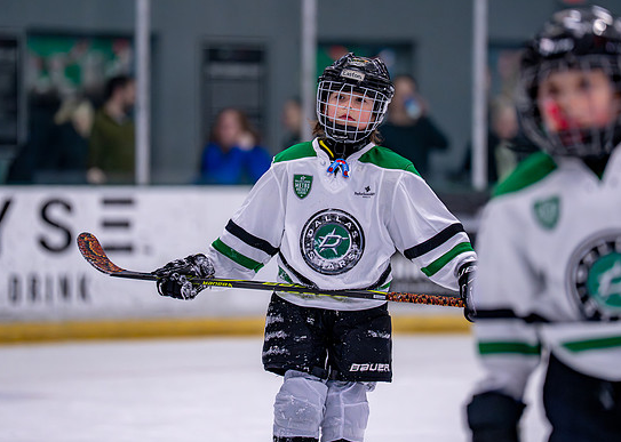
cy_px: 179
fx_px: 4494
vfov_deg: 5.6
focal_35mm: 255
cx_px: 294
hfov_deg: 7.9
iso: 2500
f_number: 2.8
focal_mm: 200
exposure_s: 1/1250
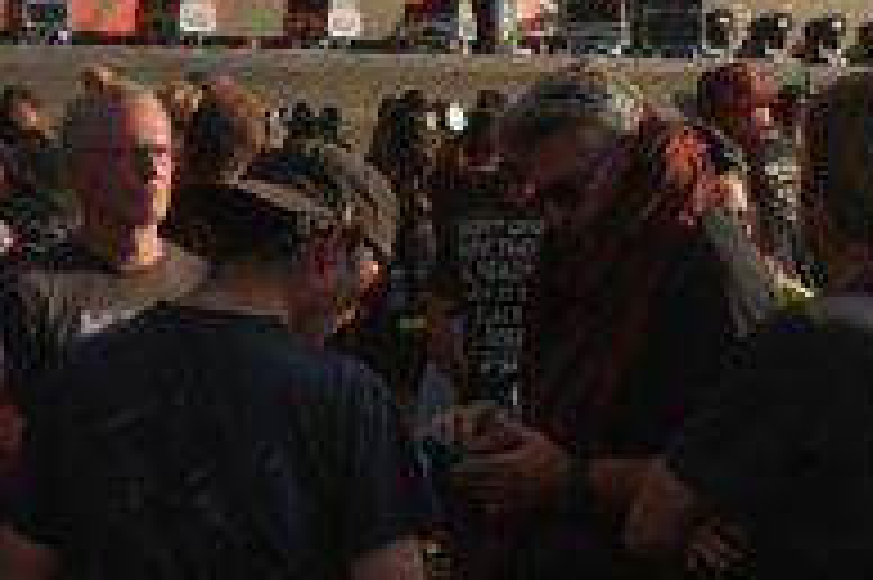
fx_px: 2592
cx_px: 1116
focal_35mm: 107
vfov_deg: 12.4
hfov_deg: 17.9
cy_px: -171
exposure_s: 1/500
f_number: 4.5
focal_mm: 18
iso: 100
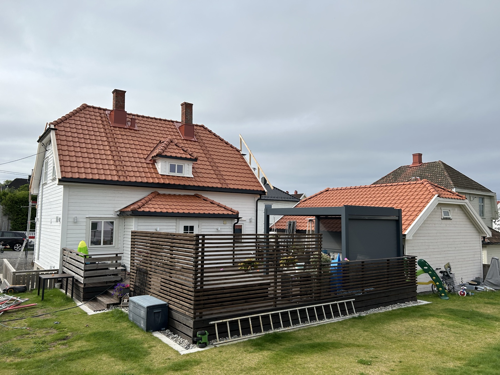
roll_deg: -0.3
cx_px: 250
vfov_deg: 53.1
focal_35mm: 26
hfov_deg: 67.3
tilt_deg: +5.1
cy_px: 188
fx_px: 376
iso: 50
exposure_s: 1/6211
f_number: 1.5
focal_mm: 5.7
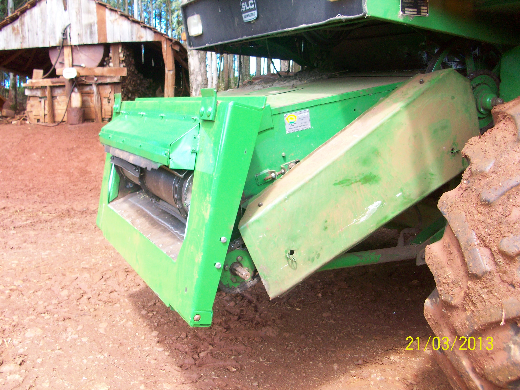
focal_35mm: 34
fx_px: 511
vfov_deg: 41.8
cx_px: 260
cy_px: 195
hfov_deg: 54.0
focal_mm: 5.7
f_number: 2.8
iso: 64
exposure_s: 1/93.1
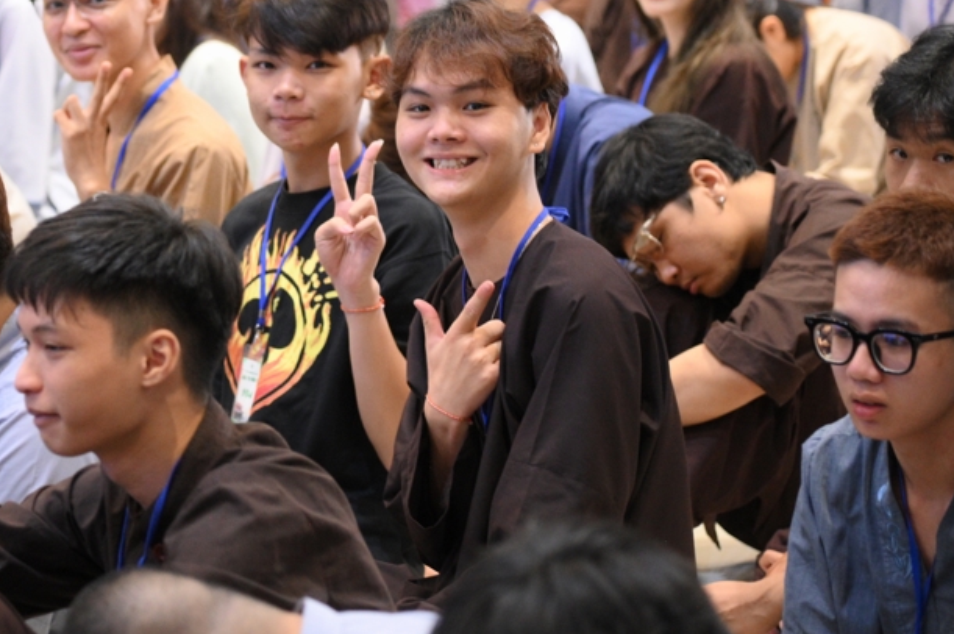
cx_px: 219
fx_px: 5082
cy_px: 164
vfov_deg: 7.1
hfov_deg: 10.7
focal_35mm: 192
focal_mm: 120
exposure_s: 1/100
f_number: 4
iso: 5000
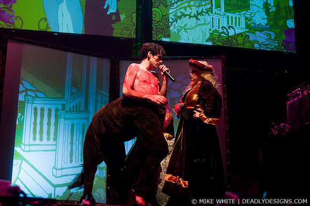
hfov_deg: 33.4
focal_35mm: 60
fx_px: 516
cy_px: 103
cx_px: 155
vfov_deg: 22.6
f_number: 2.8
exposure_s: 1/125
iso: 640
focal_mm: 40
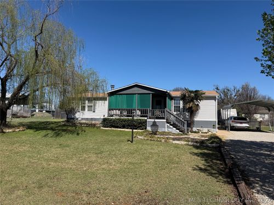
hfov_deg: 71.6
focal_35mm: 24
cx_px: 137
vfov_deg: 56.8
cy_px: 102
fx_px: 190
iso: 80
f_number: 1.78
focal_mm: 6.76
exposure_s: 1/6173
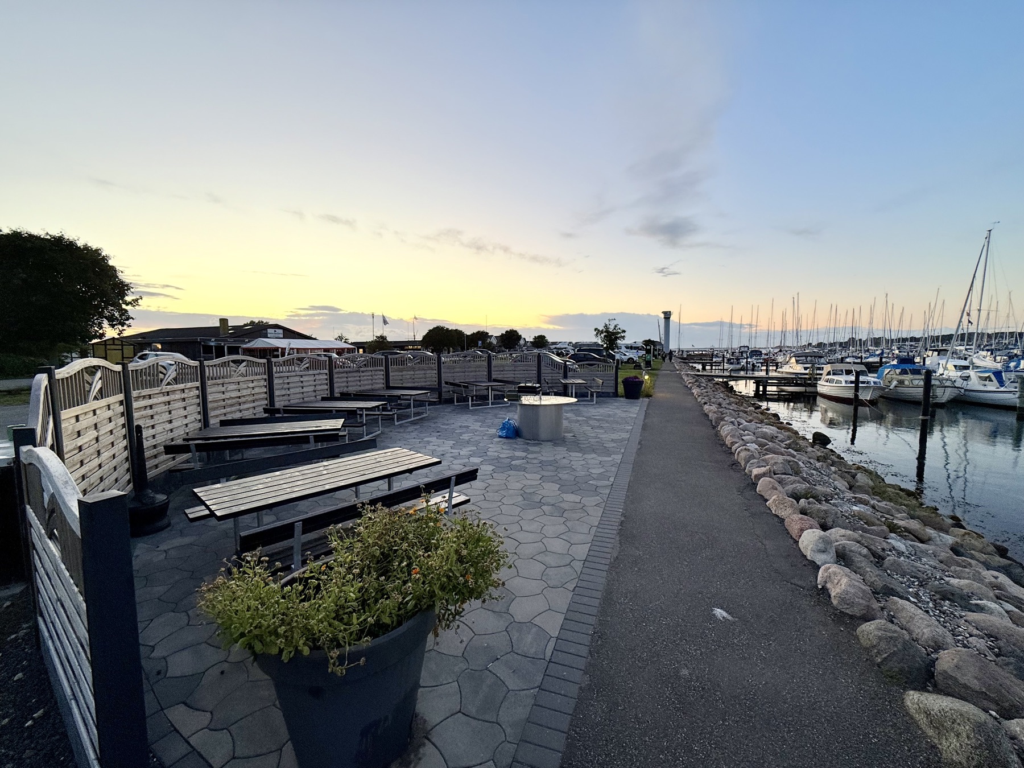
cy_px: 384
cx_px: 512
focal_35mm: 14
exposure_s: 1/99
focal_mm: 2.22
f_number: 2.2
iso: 64
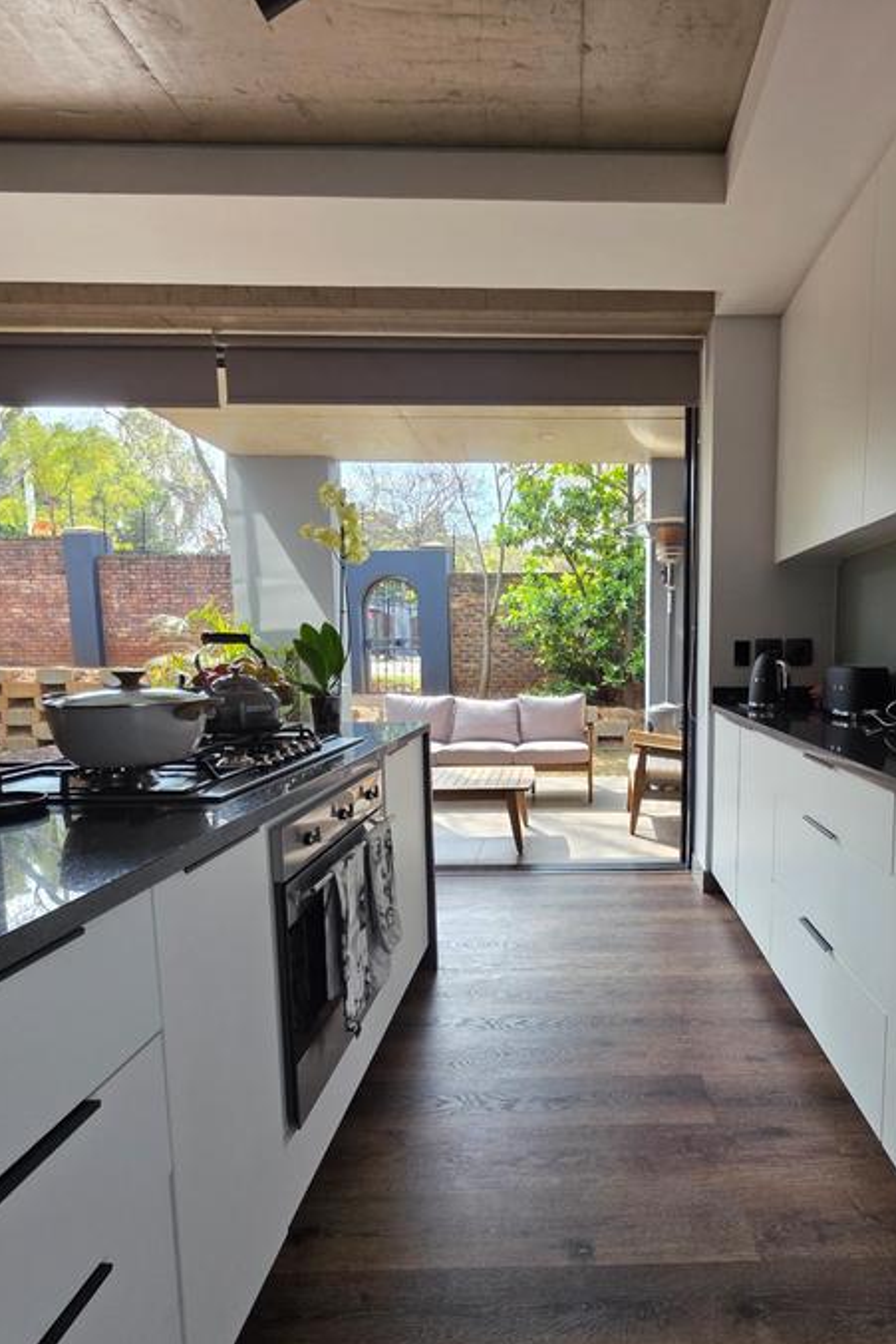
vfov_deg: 96.6
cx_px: 588
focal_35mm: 16
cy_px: 714
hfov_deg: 71.9
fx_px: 597
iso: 125
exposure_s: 1/359
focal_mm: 2.2
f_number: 1.9
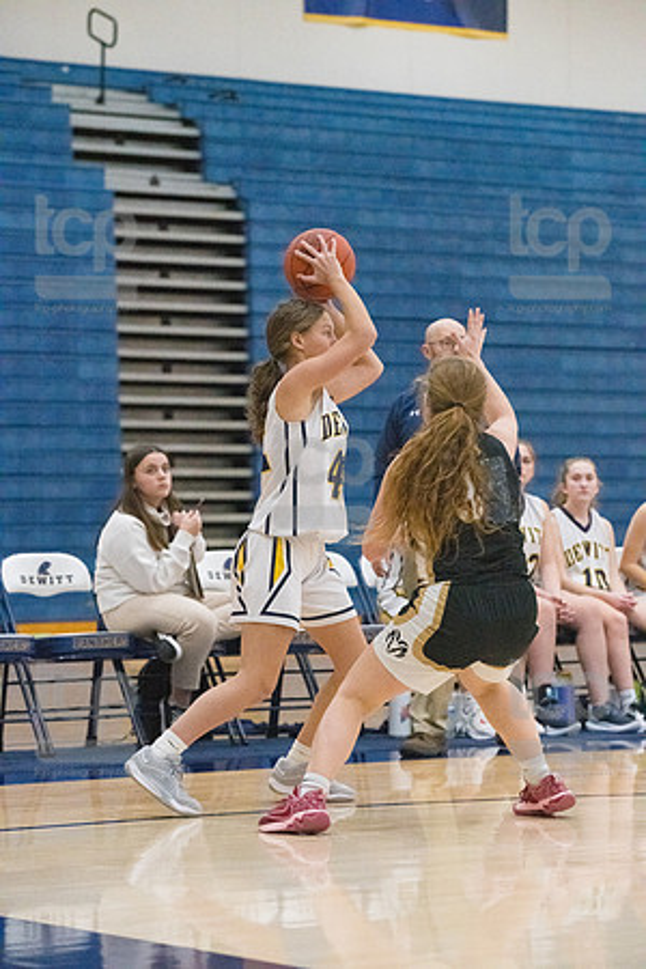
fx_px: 3230
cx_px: 323
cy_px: 484
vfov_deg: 17.1
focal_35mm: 120
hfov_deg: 11.4
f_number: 4.5
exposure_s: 1/1600
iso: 10000
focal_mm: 120
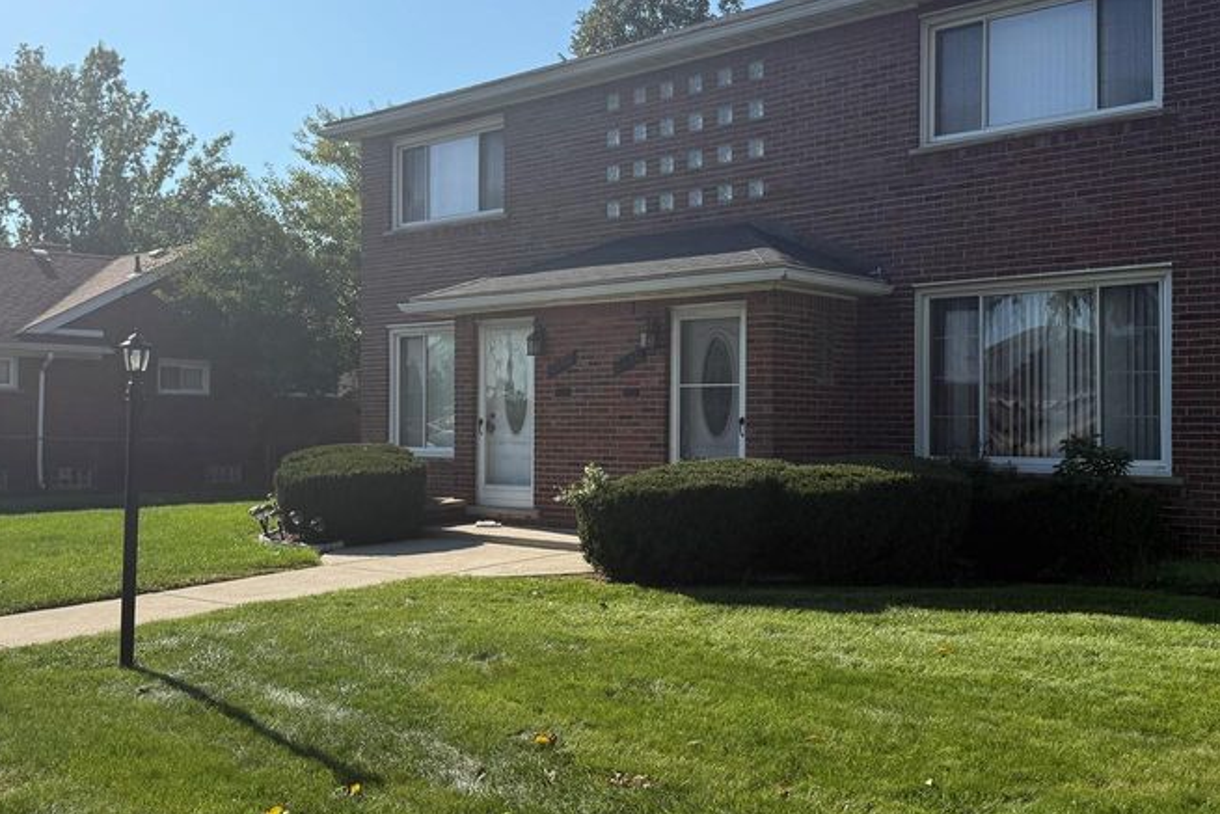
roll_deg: +0.2
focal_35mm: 39
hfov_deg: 49.5
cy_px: 386
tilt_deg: +1.4
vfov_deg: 34.2
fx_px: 1322
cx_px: 605
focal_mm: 6.76
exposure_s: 1/6711
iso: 100
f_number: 1.78
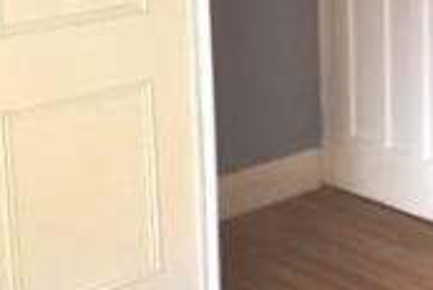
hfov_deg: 19.5
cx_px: 427
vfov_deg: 13.3
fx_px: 1228
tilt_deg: -11.8
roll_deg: +0.2
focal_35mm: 102
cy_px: 21
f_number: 2.2
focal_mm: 4.15
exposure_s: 1/33
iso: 40
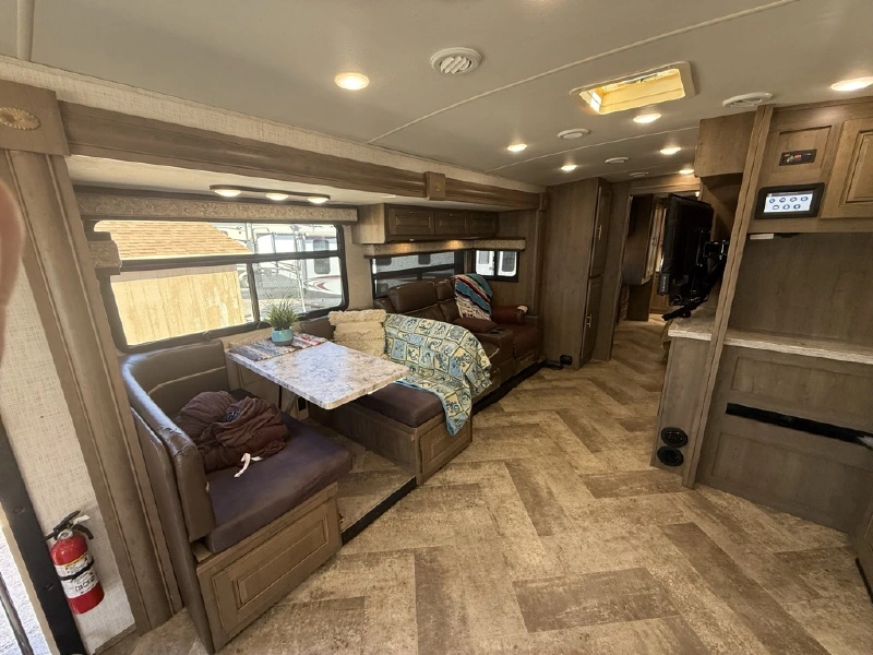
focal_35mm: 14
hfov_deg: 102.1
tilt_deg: -15.0
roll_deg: +0.6
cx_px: 436
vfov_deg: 85.7
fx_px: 353
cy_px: 328
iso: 250
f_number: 2.2
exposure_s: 1/99
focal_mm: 2.22
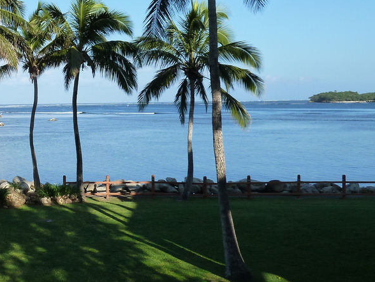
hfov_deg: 34.3
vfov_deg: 28.5
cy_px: 107
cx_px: 3
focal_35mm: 51
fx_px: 552
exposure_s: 1/500
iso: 125
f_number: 4
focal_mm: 4.1
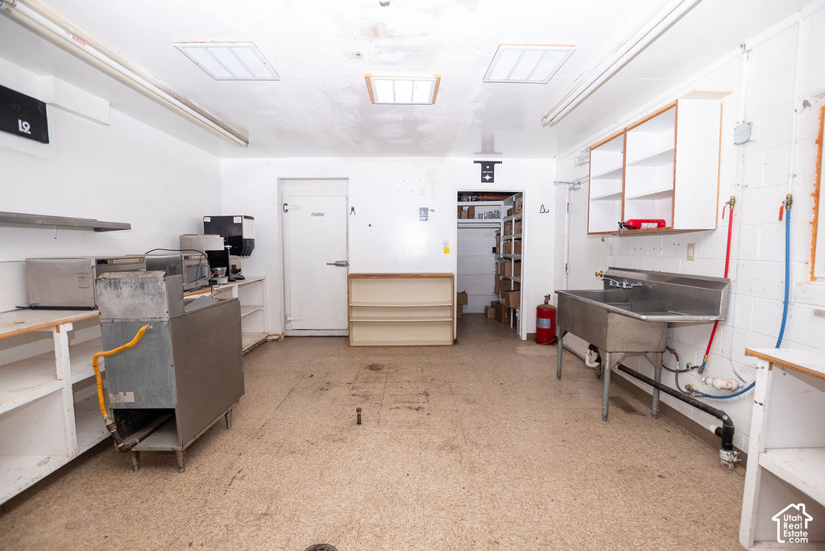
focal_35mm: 15
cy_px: 276
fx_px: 349
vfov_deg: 76.5
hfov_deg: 99.5
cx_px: 412
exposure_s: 1/200
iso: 100
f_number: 4
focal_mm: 10
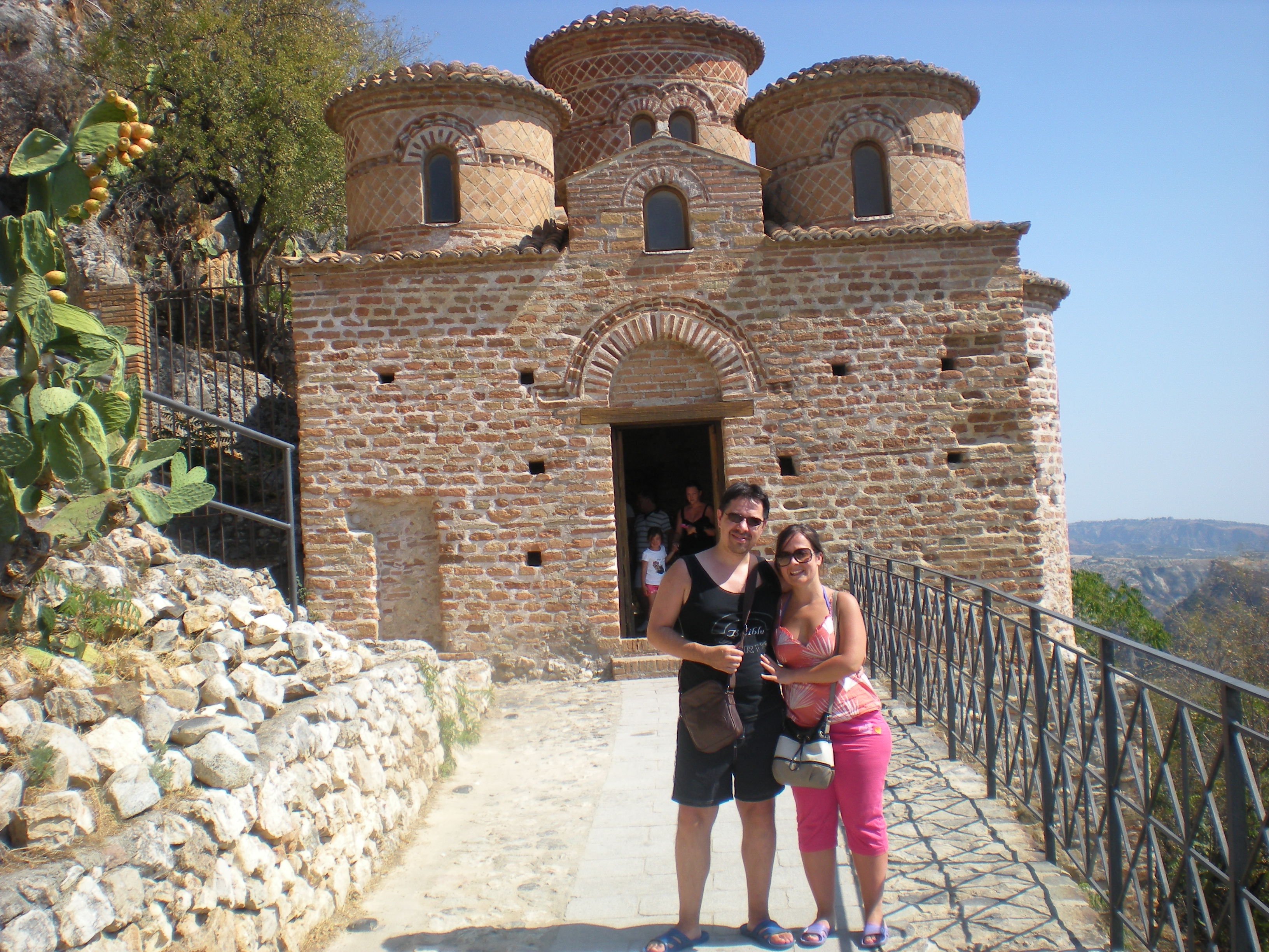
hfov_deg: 49.0
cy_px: 476
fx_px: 1393
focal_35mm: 38
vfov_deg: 37.7
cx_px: 634
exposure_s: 1/387
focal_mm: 6.3
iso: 64
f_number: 4.6
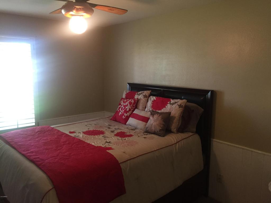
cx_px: 136
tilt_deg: -8.0
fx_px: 227
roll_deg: -0.8
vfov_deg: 48.2
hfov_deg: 61.7
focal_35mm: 29
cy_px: 102
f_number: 2.2
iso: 125
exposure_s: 1/30
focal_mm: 4.15
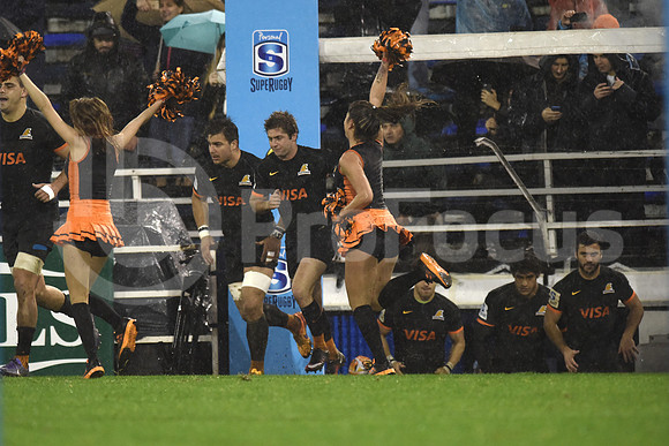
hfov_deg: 4.9
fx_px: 7806
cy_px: 223
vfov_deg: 3.3
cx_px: 334
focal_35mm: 420
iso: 2500
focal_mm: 420
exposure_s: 1/500
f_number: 4
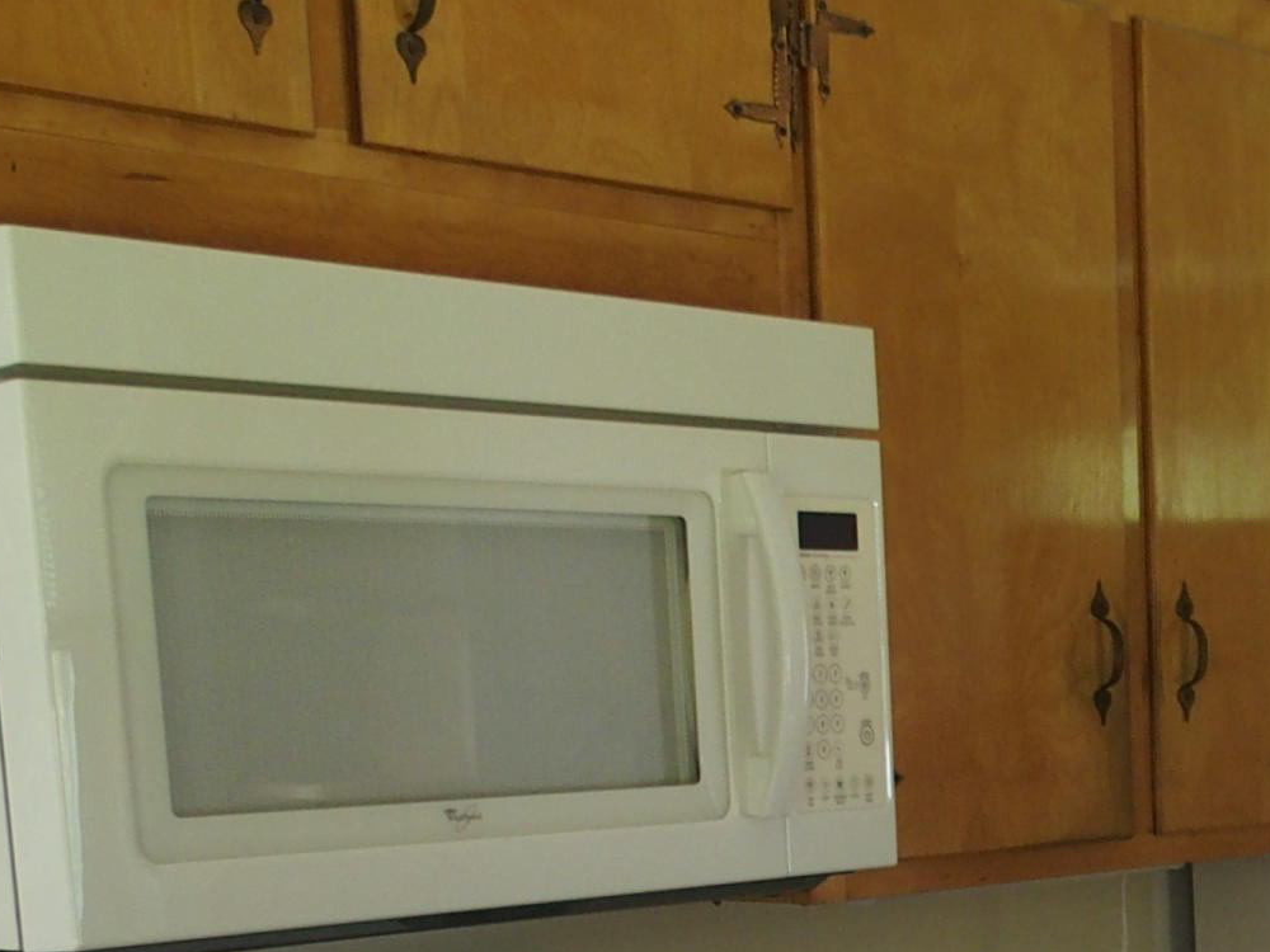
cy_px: 1337
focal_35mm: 84
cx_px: 1645
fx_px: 3082
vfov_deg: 16.3
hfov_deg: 21.2
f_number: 2.8
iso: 200
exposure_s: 1/30
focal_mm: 6
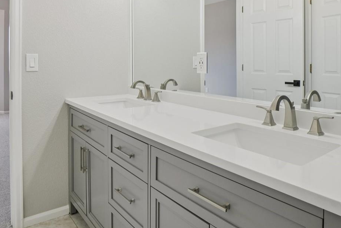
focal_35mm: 26
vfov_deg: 48.3
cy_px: 68
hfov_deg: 69.3
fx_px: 246
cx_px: 157
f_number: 8
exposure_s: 1/80
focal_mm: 10
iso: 400
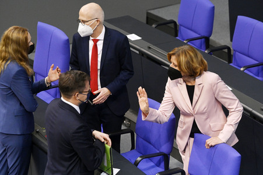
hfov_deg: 10.8
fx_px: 1387
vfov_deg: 7.2
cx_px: 132
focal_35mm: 190
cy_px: 88
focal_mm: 190
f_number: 5.6
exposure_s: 1/400
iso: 6400
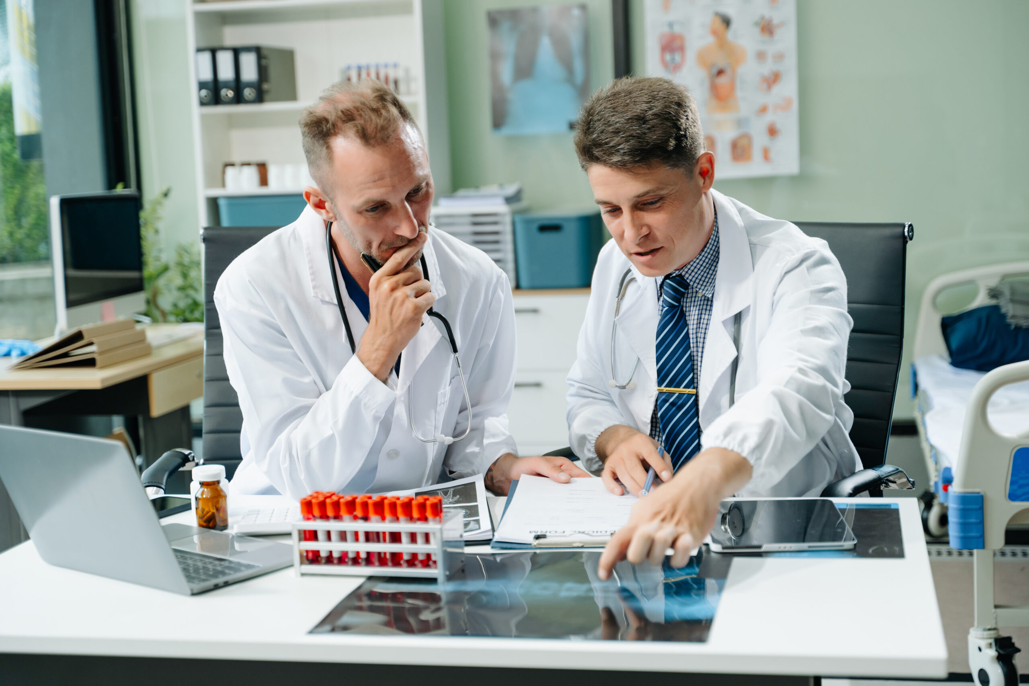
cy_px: 343
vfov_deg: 25.5
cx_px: 514
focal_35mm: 53
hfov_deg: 37.5
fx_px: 1515
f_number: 2.8
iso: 500
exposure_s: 1/125
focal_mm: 53
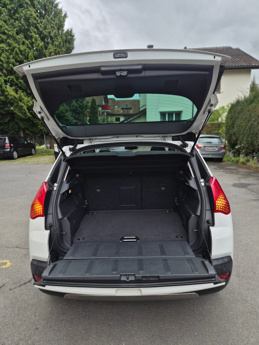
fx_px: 229
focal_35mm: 23
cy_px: 172
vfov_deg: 73.9
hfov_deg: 58.9
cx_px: 130
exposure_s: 1/2736
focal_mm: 5.4
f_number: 1.8
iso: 80
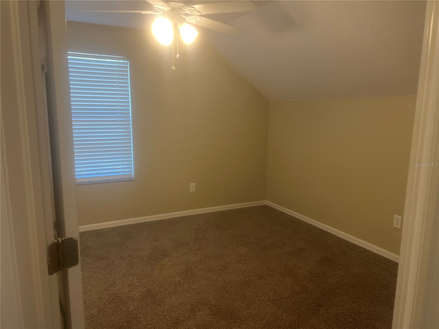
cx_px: 220
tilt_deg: -11.3
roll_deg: -1.7
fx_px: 330
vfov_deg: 53.1
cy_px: 164
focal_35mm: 26
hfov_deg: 67.3
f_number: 1.5
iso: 100
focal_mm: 5.7
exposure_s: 1/60
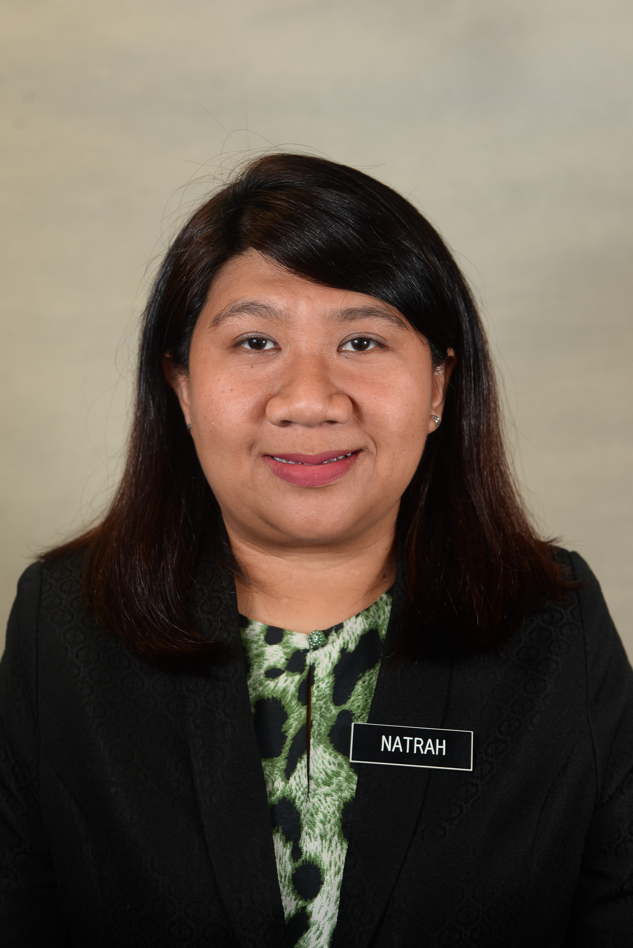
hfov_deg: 27.0
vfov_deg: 39.6
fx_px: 1317
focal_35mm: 50
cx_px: 316
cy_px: 474
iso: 250
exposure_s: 1/60
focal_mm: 50
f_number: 5.6
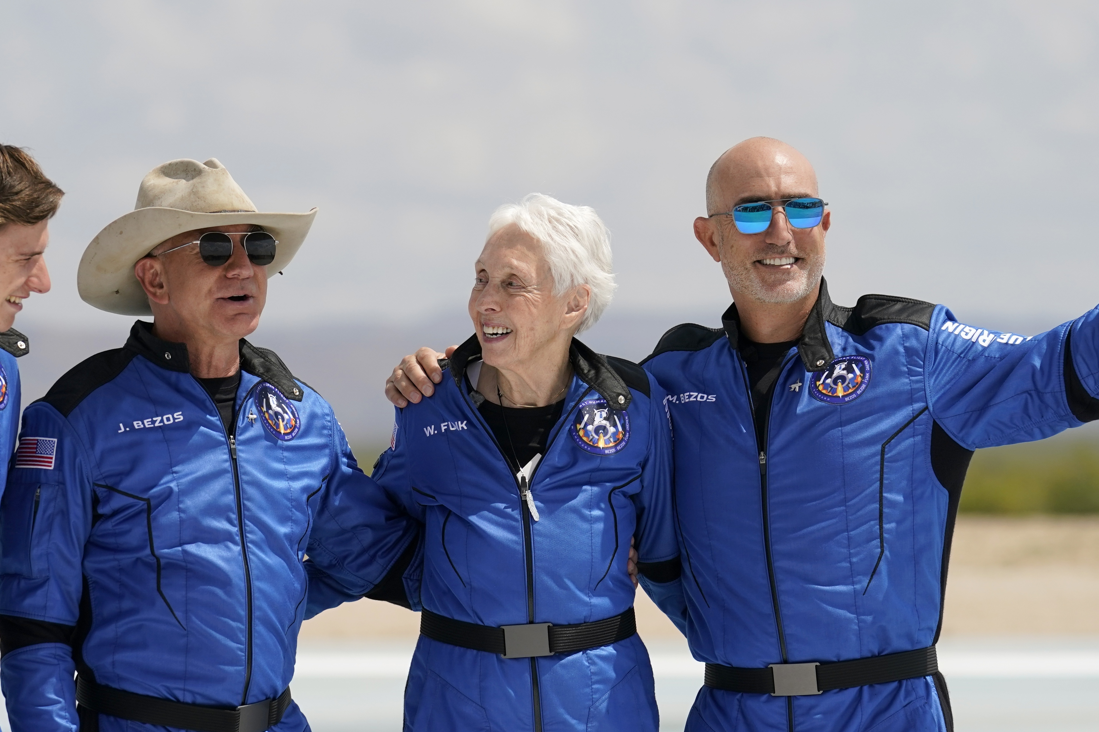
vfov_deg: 6.0
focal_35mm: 230
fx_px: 7021
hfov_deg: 8.9
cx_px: 423
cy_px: 538
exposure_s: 1/5000
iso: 320
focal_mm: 151
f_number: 4
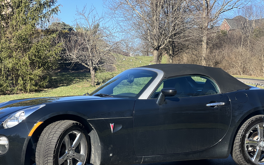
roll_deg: +0.9
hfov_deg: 20.4
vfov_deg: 12.8
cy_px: 121
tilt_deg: -0.7
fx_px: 734
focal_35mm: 102
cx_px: 133
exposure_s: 1/230
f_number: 2.8
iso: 25
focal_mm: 9
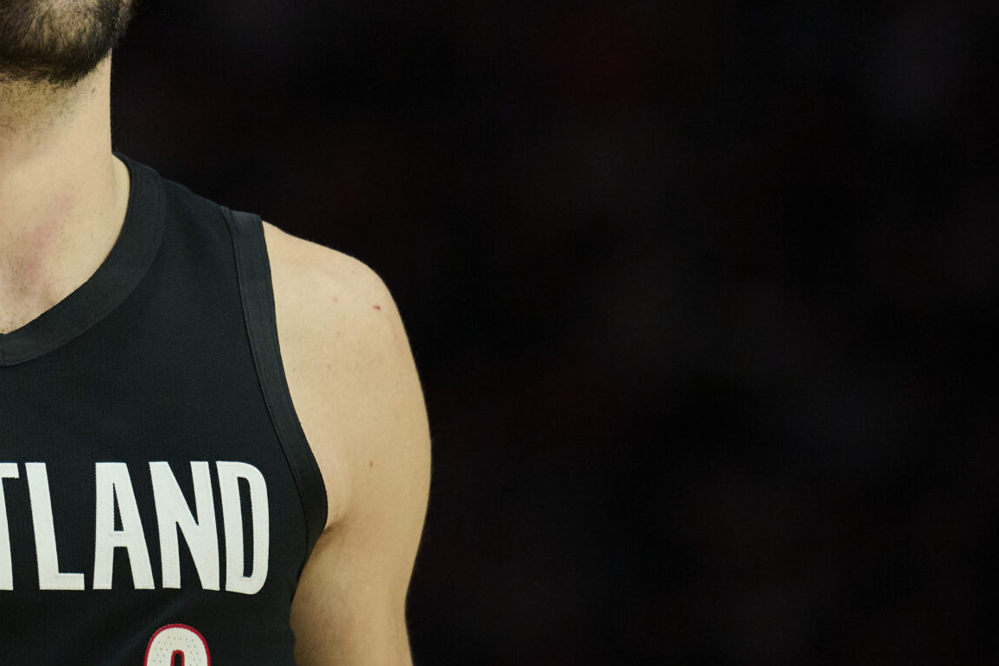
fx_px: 12294
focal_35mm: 443
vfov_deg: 3.1
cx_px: 105
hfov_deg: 4.6
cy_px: 185
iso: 3200
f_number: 2.8
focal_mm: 200
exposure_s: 1/1600
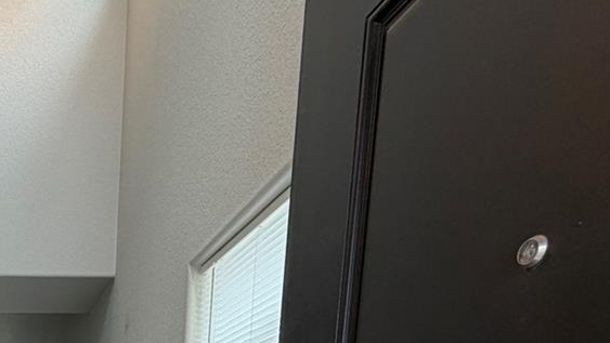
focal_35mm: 39
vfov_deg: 22.6
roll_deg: -0.2
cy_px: 559
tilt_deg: -8.7
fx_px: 631
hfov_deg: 43.2
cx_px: -18
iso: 125
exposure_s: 1/120
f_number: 2.2
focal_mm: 2.22
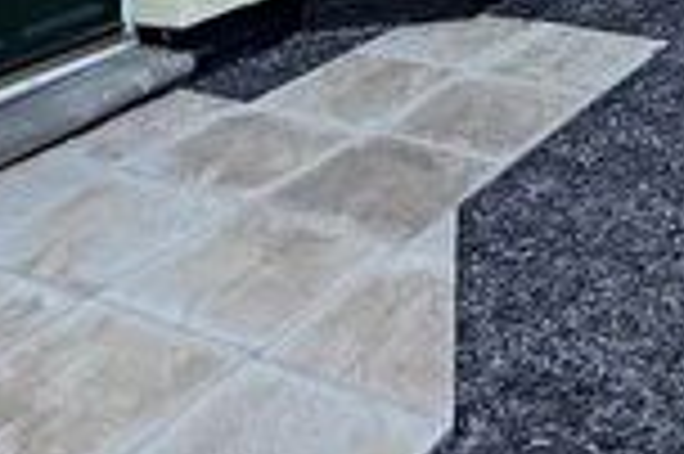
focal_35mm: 67
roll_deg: +2.3
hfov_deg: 29.1
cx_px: 598
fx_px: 1272
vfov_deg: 15.5
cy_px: -488
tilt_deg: +6.7
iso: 64
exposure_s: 1/448
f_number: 2.2
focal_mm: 2.22
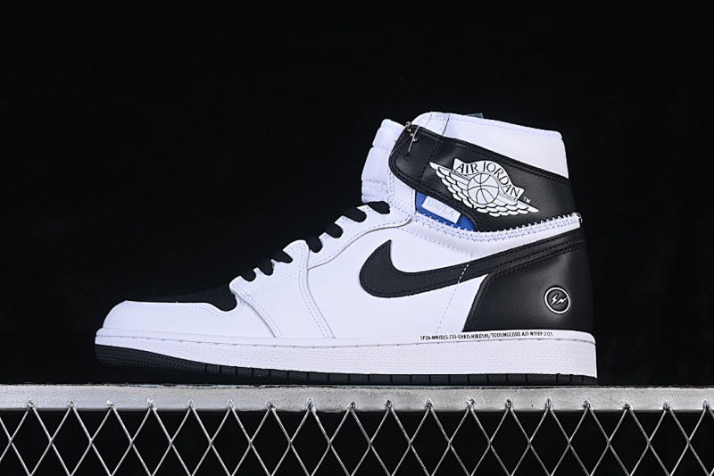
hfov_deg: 27.0
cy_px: 238
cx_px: 357
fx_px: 1487
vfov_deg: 18.2
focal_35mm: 75
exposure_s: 1/80
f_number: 8
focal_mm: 50
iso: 160
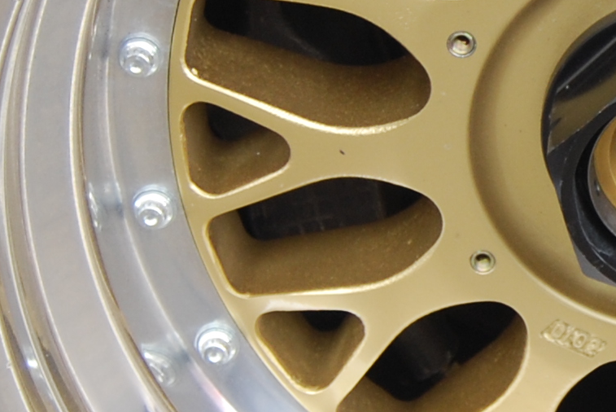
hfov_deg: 11.4
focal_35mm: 177
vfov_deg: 7.8
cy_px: 133
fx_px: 3023
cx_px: 719
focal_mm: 23
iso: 200
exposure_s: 1/50
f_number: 3.8
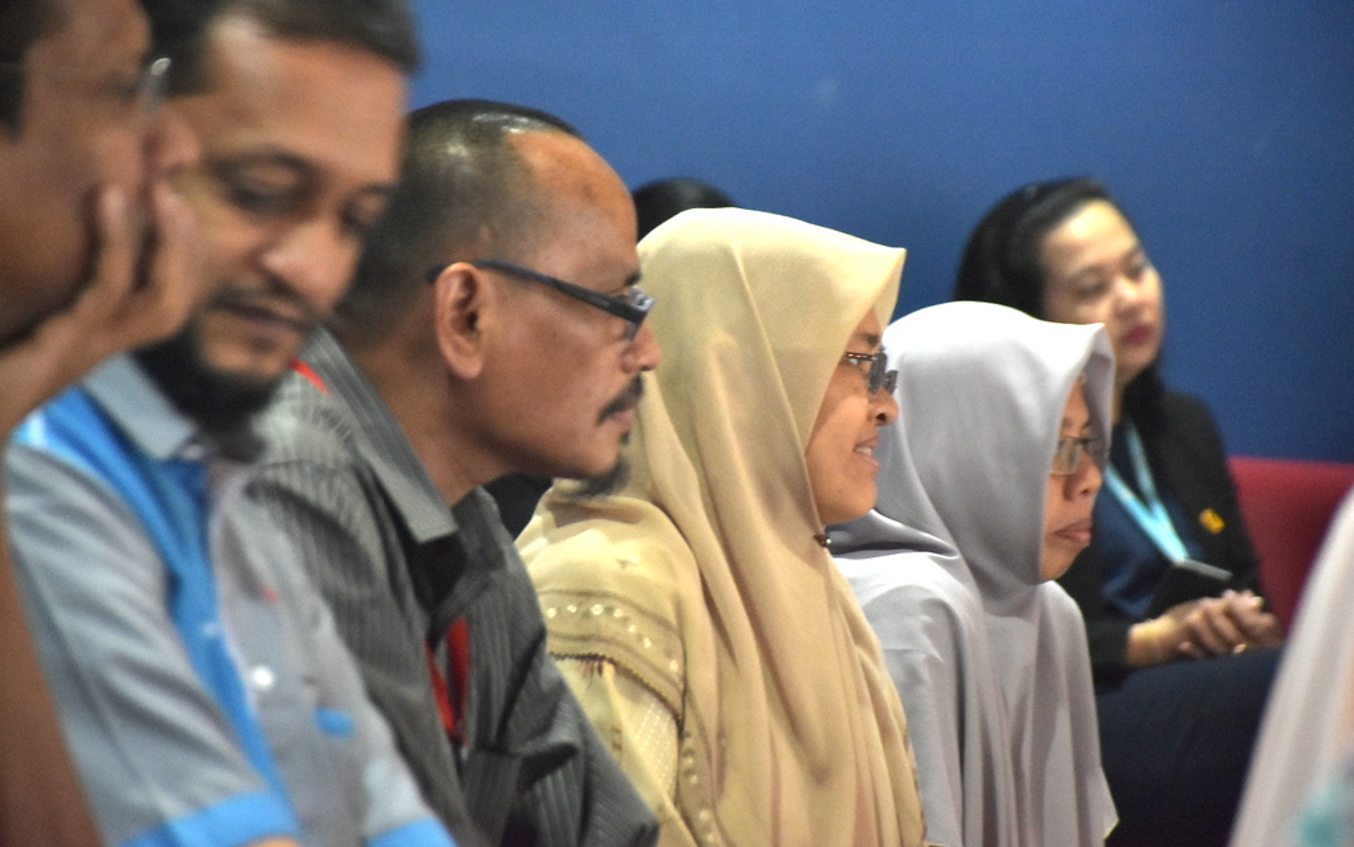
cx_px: 678
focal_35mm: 215
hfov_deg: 9.8
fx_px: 7935
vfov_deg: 6.1
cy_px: 428
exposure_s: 1/50
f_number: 5.6
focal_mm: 140
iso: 2000
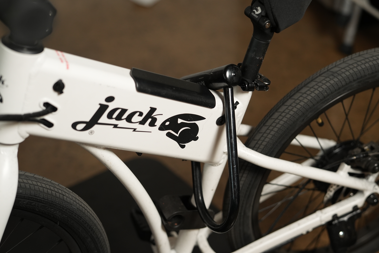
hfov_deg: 31.4
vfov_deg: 21.2
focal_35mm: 64
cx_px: 216
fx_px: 674
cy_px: 172
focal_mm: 47
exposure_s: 1/200
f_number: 2
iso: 640
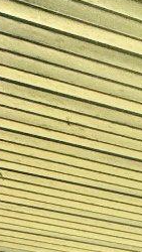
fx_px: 835
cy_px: 608
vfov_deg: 13.0
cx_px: 1017
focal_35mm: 125
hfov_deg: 4.3
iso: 64
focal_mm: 2.22
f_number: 2.2
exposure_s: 1/99
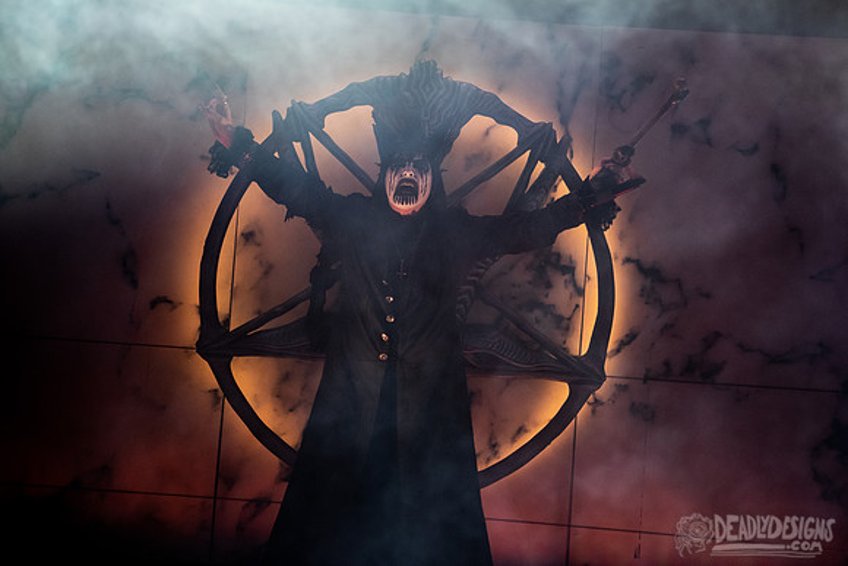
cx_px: 441
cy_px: 234
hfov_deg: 8.8
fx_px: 5527
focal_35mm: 235
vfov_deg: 5.9
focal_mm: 200
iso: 2000
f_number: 3.2
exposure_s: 1/500
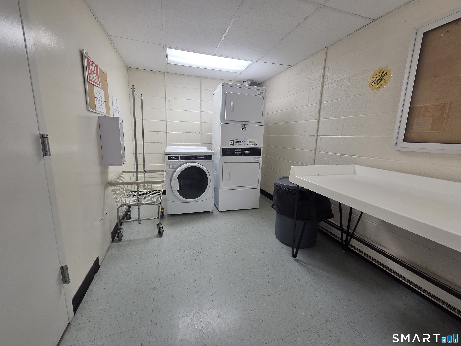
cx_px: 230
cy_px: 173
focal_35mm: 13
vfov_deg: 89.9
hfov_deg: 106.2
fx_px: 173
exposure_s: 1/120
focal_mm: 2.2
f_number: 2.2
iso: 160
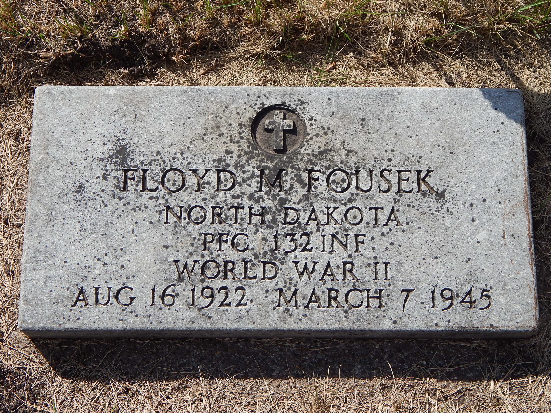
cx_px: 276
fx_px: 971
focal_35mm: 61
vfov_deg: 24.0
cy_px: 206
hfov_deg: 31.7
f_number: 7.9
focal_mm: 10.9
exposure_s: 1/400
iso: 125
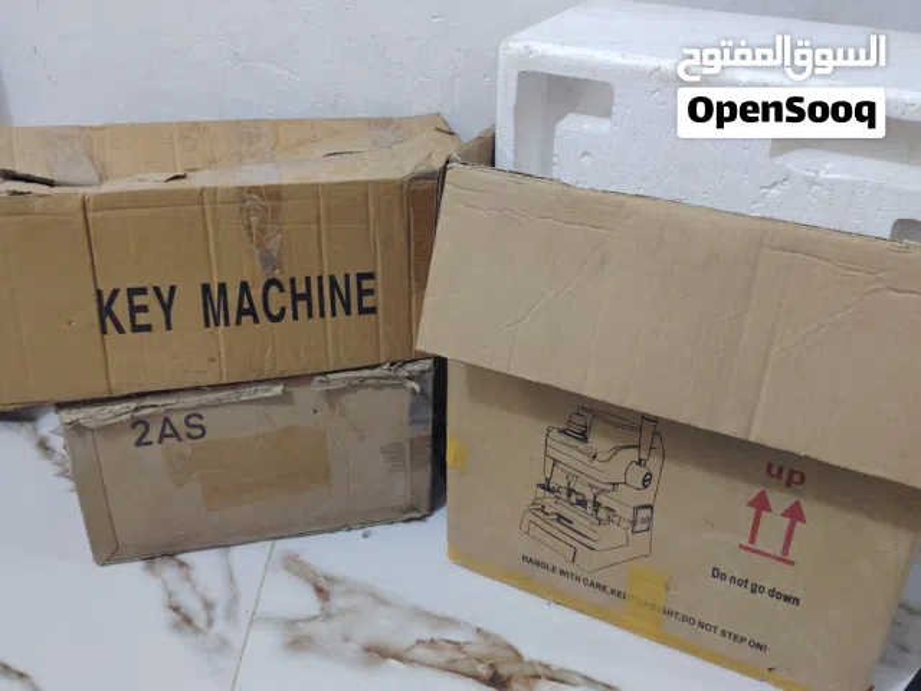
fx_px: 905
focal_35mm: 34
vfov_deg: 41.8
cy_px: 346
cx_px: 460
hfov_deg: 54.0
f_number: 1.75
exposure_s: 1/25
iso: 1156
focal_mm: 5.25
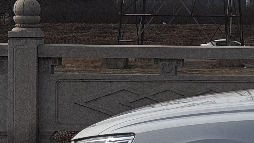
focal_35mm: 198
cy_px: 34
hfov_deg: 10.2
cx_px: 472
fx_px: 1334
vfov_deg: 6.1
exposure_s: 1/15385
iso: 50
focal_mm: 6.76
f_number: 1.78
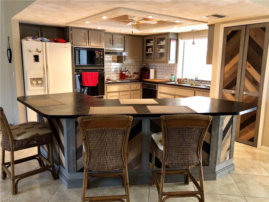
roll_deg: -0.6
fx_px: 218
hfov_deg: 63.4
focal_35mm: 28
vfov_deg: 49.7
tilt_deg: -9.1
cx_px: 134
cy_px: 101
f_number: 1.8
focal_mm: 3.99
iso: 80
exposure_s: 1/15
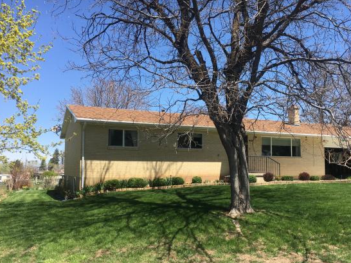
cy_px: 144
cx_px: 198
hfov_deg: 53.8
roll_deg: -0.6
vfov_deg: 41.7
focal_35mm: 34
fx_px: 345
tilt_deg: +5.3
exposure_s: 1/1115
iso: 25
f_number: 2.2
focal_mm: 4.15
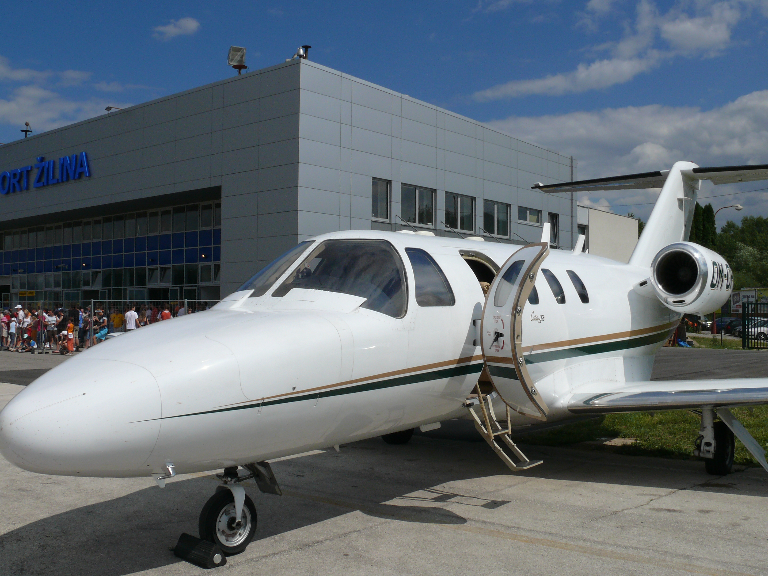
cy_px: 312
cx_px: 403
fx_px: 865
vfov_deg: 36.8
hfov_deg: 47.8
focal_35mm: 39
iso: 100
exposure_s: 1/1300
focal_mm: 7.4
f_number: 7.1
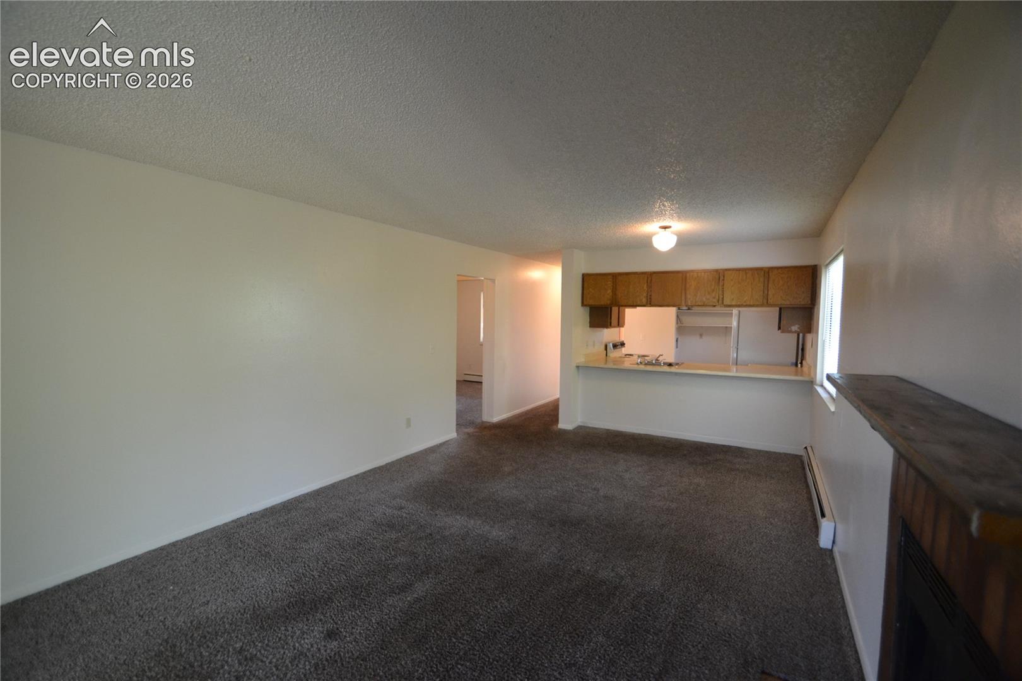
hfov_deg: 100.4
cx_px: 511
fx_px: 426
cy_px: 340
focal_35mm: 15
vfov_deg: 77.3
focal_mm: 10
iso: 1000
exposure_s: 1/60
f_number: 3.5
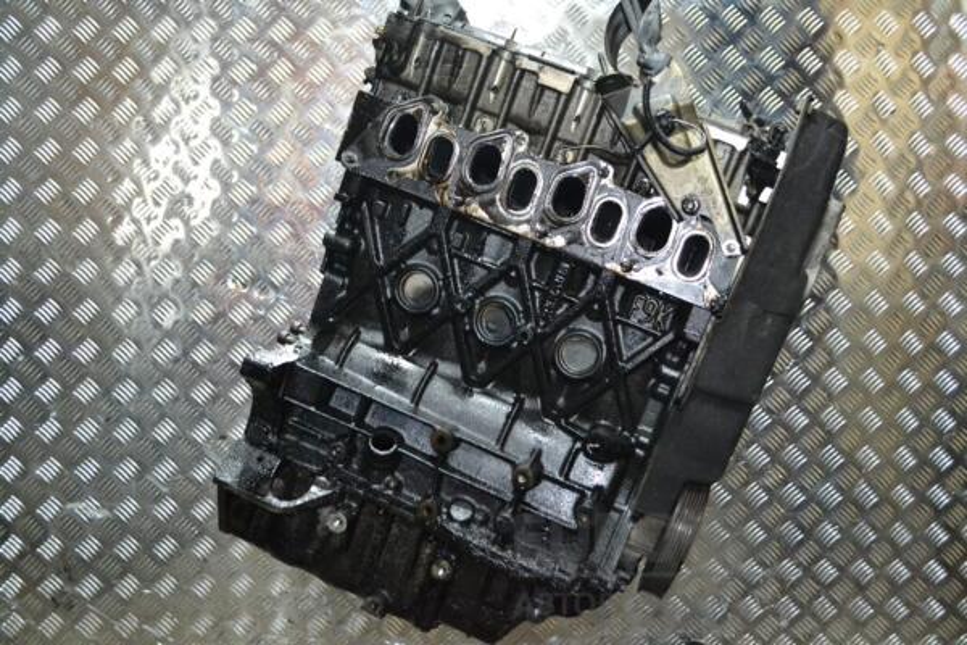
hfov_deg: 53.1
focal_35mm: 36
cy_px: 322
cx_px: 484
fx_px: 967
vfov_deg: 36.9
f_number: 4
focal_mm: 24
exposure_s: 1/60
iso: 2200
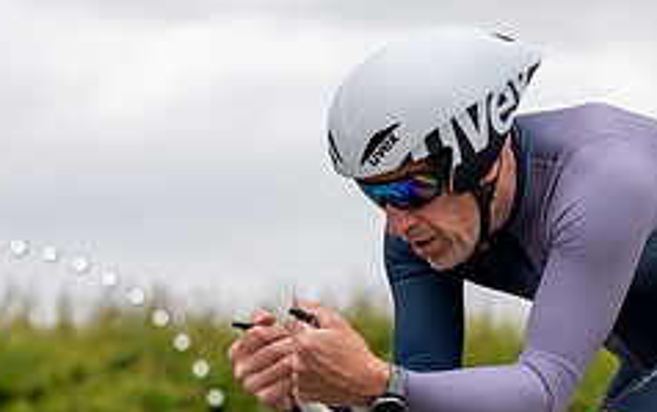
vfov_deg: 7.5
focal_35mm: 174
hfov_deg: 12.0
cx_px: 414
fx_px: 3117
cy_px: 355
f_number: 3.2
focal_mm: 70
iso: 125
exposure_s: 1/1250
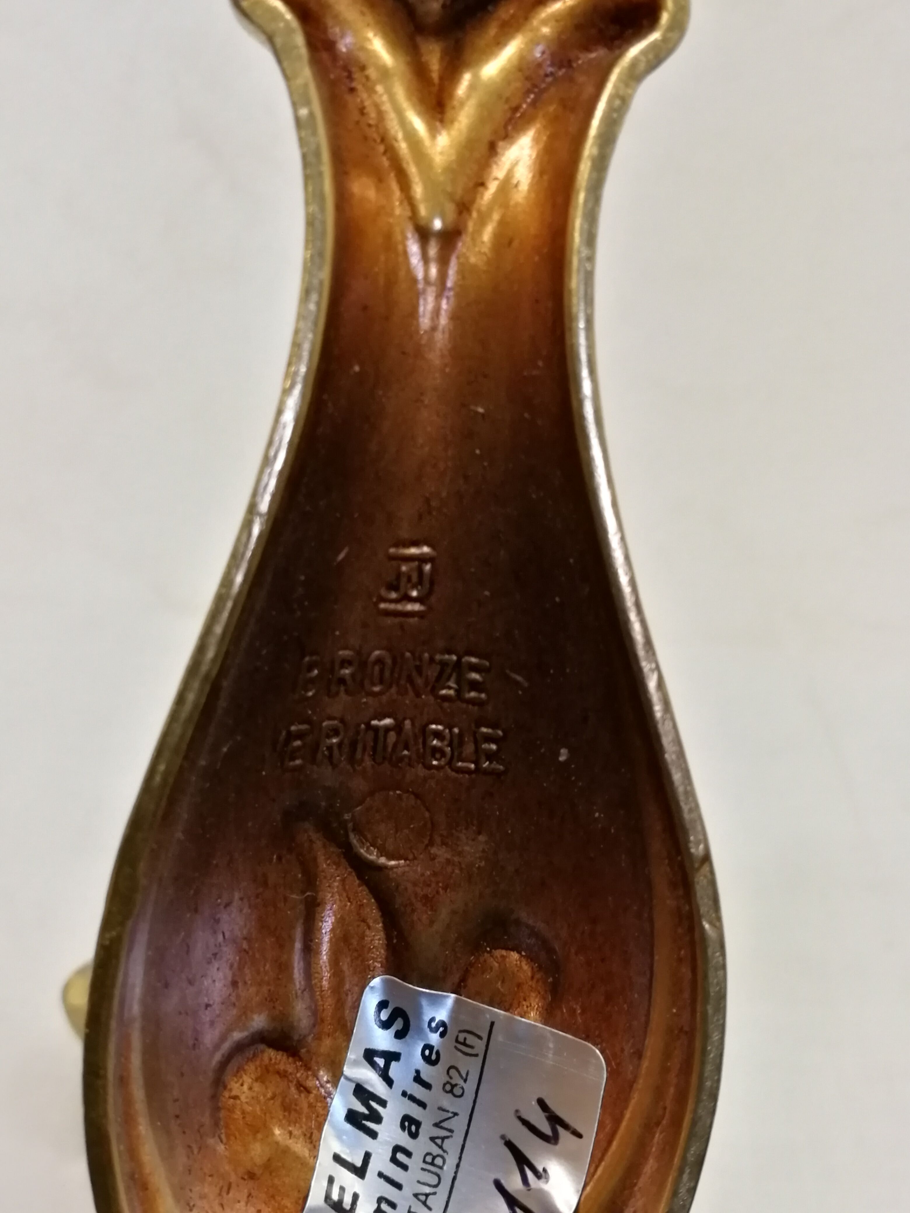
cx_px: 455
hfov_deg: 35.1
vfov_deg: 45.8
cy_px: 606
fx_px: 1437
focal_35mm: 41
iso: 125
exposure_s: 1/50
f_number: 2.2
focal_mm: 2.38
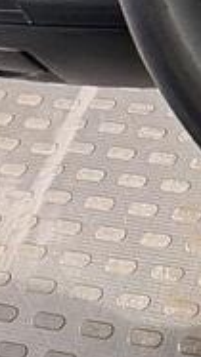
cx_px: 389
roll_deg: +6.2
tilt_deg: -27.8
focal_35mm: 73
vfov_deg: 21.3
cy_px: -254
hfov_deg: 14.1
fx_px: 693
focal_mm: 2.22
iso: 125
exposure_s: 1/130
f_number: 2.2
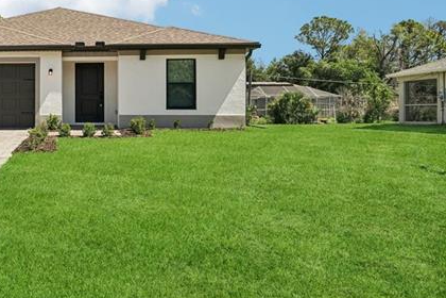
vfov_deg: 34.0
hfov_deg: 45.0
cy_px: 109
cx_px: 46
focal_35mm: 39
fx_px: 483
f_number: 8
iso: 400
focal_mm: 16
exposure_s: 1/1250
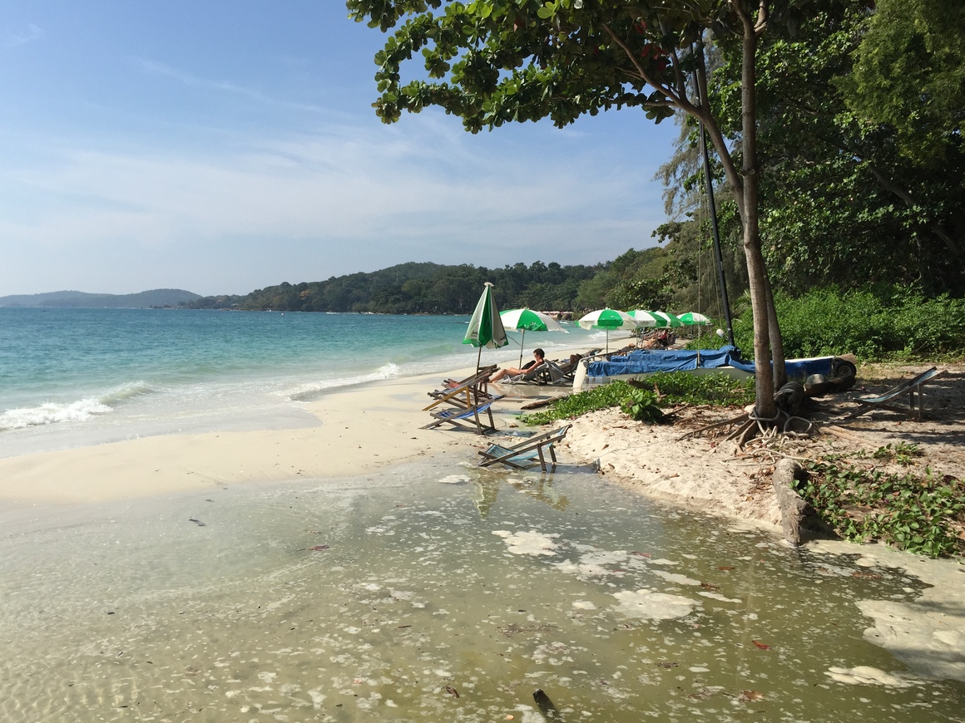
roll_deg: -1.4
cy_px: 362
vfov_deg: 46.8
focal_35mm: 30
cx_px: 485
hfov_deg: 60.0
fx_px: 836
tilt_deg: -3.1
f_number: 2.2
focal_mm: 4.15
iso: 32
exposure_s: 1/3300
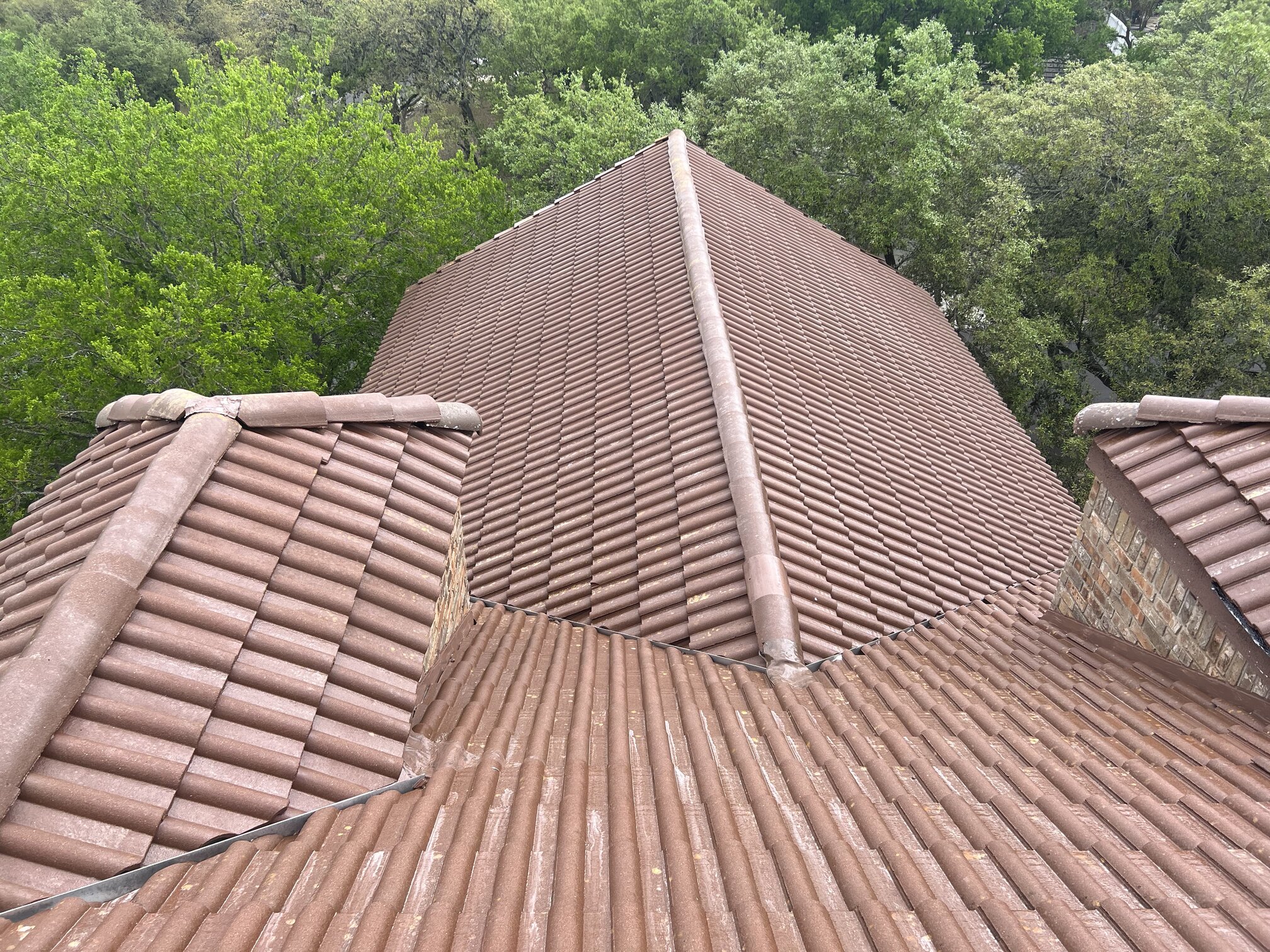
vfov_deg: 53.1
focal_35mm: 26
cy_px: 476
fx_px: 954
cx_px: 635
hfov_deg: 67.3
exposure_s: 1/1112
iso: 50
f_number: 1.5
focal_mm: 5.7
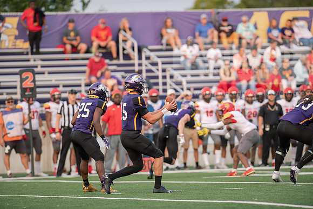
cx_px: 156
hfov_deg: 6.9
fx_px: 2609
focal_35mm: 300
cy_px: 104
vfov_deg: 4.6
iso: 800
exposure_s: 1/1000
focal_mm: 300
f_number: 3.5
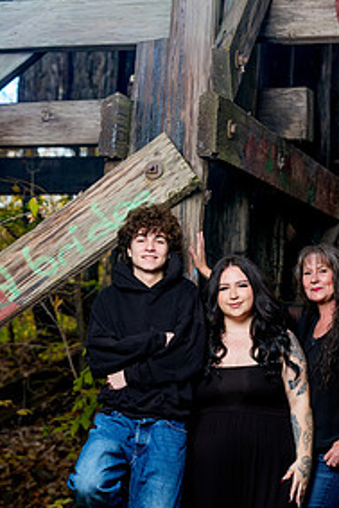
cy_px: 350
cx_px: 237
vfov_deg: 19.4
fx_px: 1481
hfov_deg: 13.0
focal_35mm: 105
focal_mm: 66
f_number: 2.8
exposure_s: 1/200
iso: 250
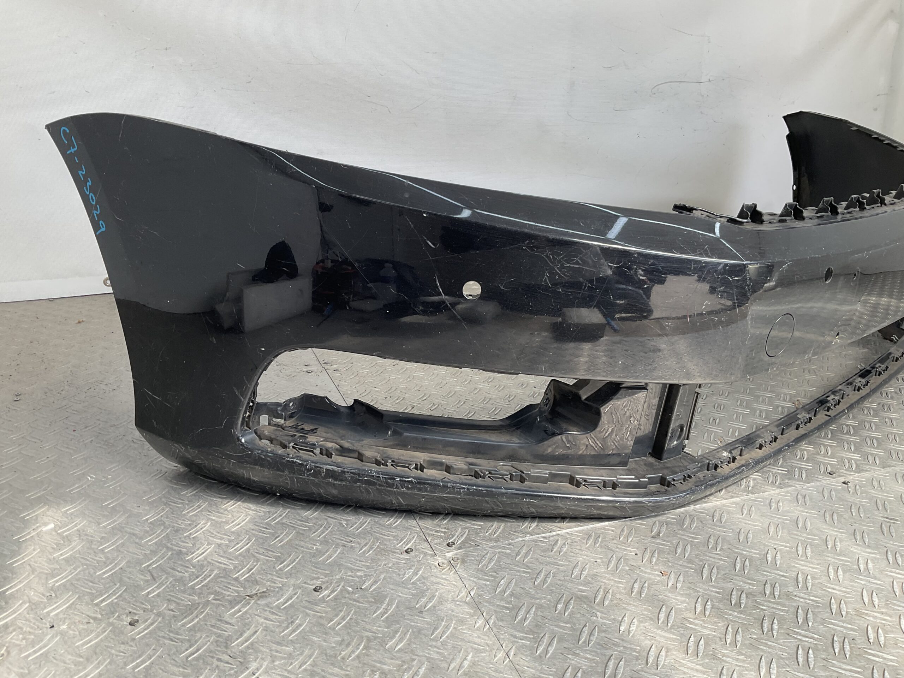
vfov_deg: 48.2
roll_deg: -3.4
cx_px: 452
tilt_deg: -19.0
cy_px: 339
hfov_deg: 61.7
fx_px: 757
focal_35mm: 29
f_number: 1.8
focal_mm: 3
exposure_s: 1/245
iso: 16
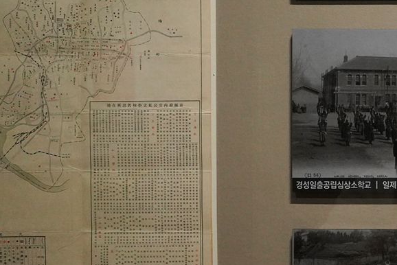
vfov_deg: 16.4
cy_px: 94
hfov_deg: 21.3
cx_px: 565
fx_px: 916
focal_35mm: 83
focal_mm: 24
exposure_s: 1/80
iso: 3200
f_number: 4.5
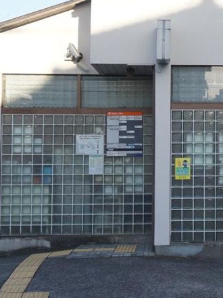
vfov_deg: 21.4
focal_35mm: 91
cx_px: 262
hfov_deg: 15.6
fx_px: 783
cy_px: 93
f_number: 7.1
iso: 100
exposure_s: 1/100
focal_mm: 29
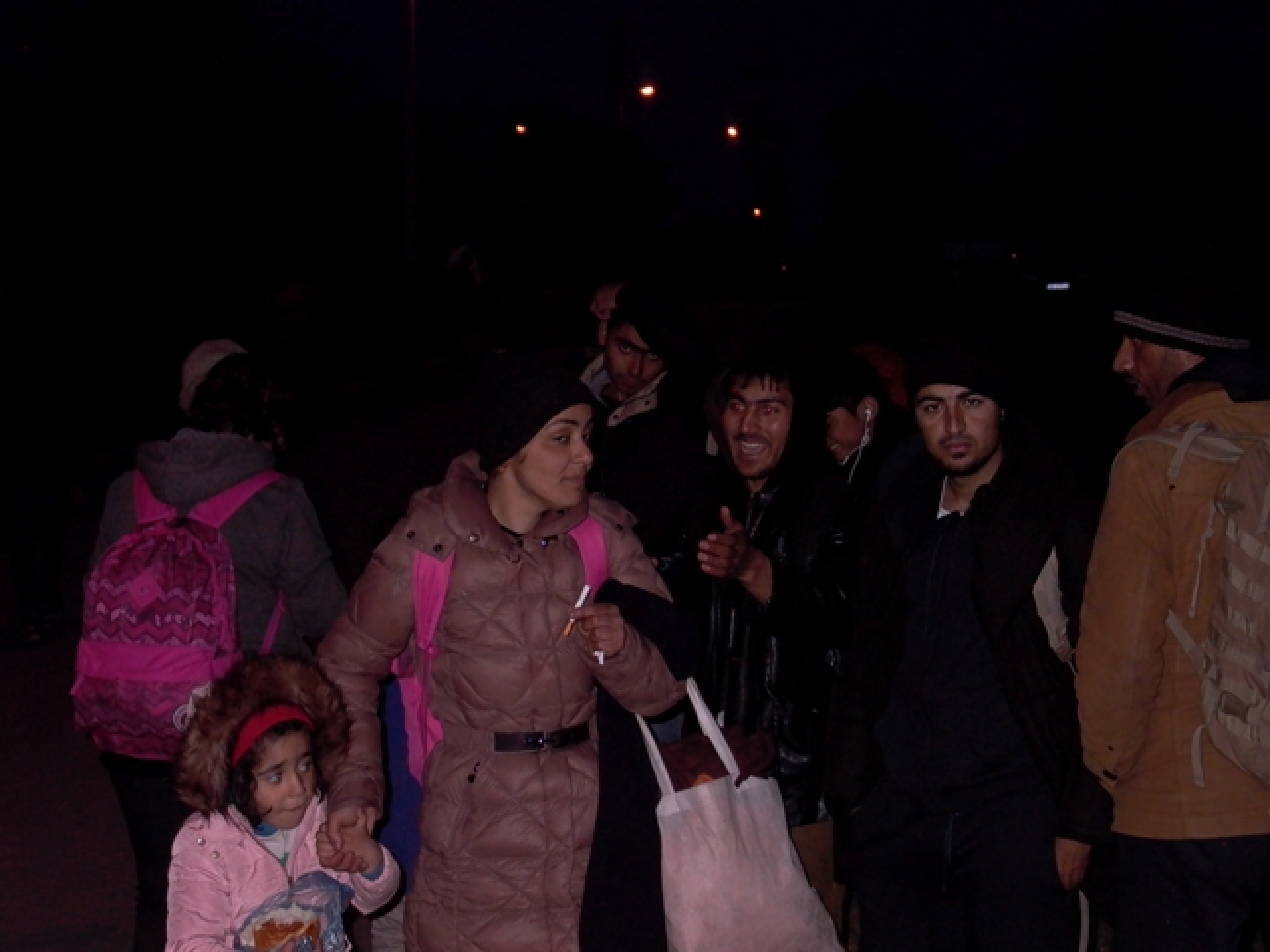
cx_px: 635
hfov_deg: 27.4
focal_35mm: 71
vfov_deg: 20.7
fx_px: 2605
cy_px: 476
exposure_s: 1/64.2
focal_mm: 14.59
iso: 100
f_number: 2.33
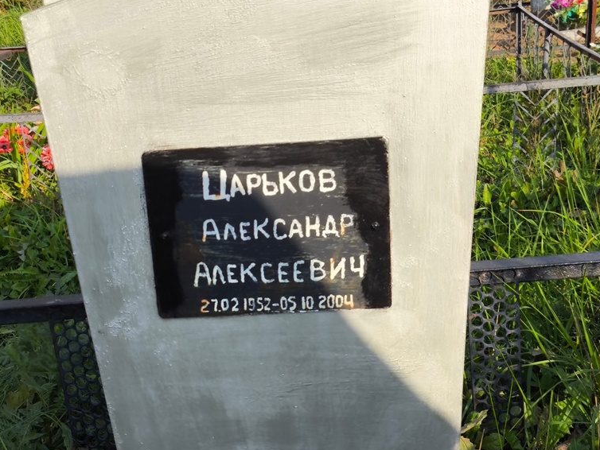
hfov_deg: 36.2
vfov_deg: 27.5
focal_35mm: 53
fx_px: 919
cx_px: 291
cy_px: 222
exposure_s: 1/954
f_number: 1.7
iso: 50
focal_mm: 4.71
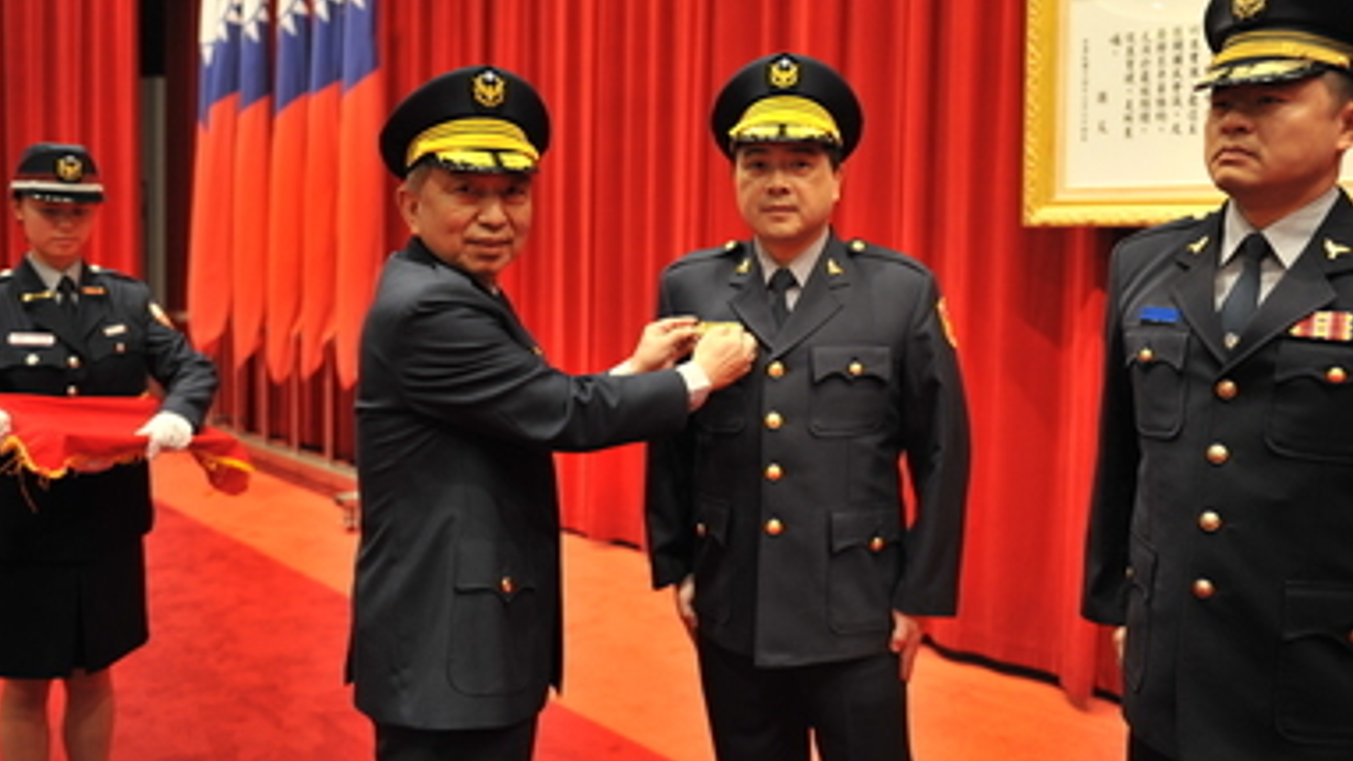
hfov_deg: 58.0
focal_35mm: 34
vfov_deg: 34.5
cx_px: 680
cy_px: 297
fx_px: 1220
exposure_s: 1/125
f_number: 2.8
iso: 1000
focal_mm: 31
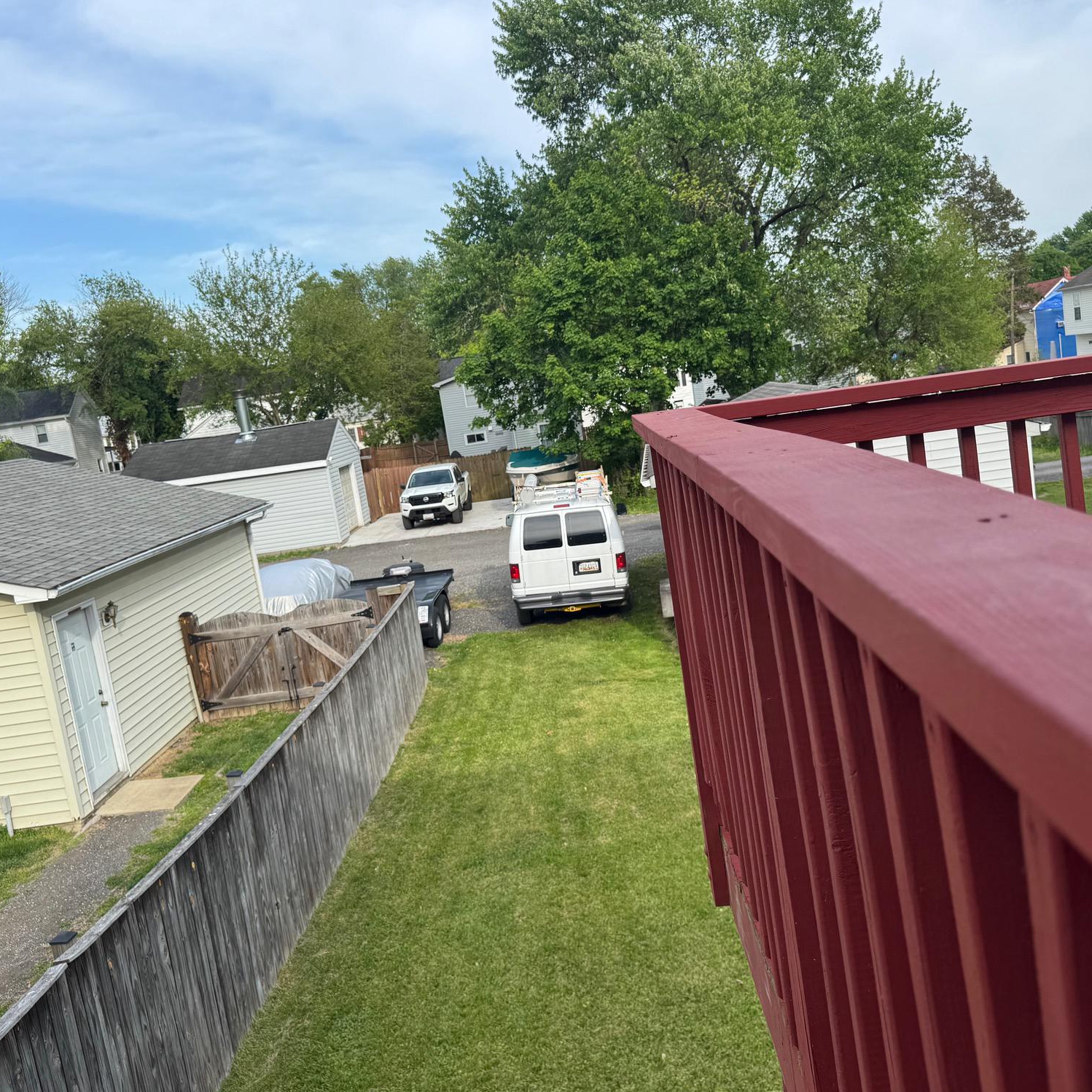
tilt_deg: -7.9
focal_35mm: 29
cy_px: 537
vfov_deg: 55.6
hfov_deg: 55.6
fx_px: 1035
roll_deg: +7.5
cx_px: 544
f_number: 1.78
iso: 80
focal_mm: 6.76
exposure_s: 1/1637
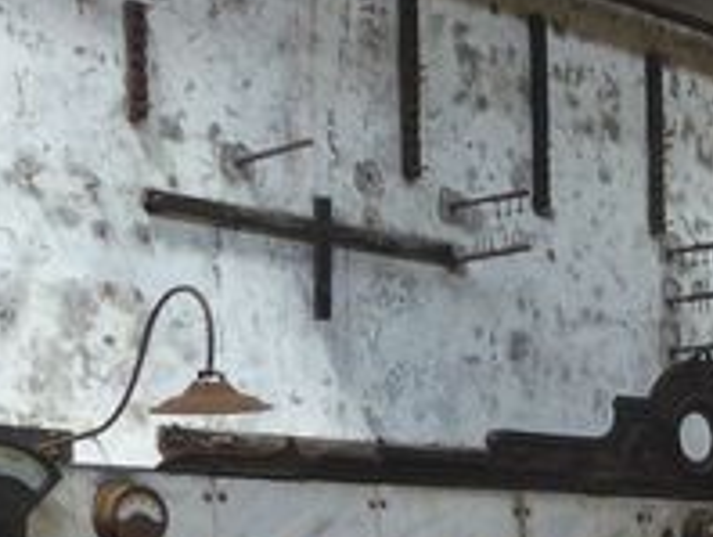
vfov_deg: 14.3
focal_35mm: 101
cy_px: 634
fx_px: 2083
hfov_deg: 18.7
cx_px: 789
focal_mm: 4.3
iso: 125
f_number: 3.3
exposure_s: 1/60
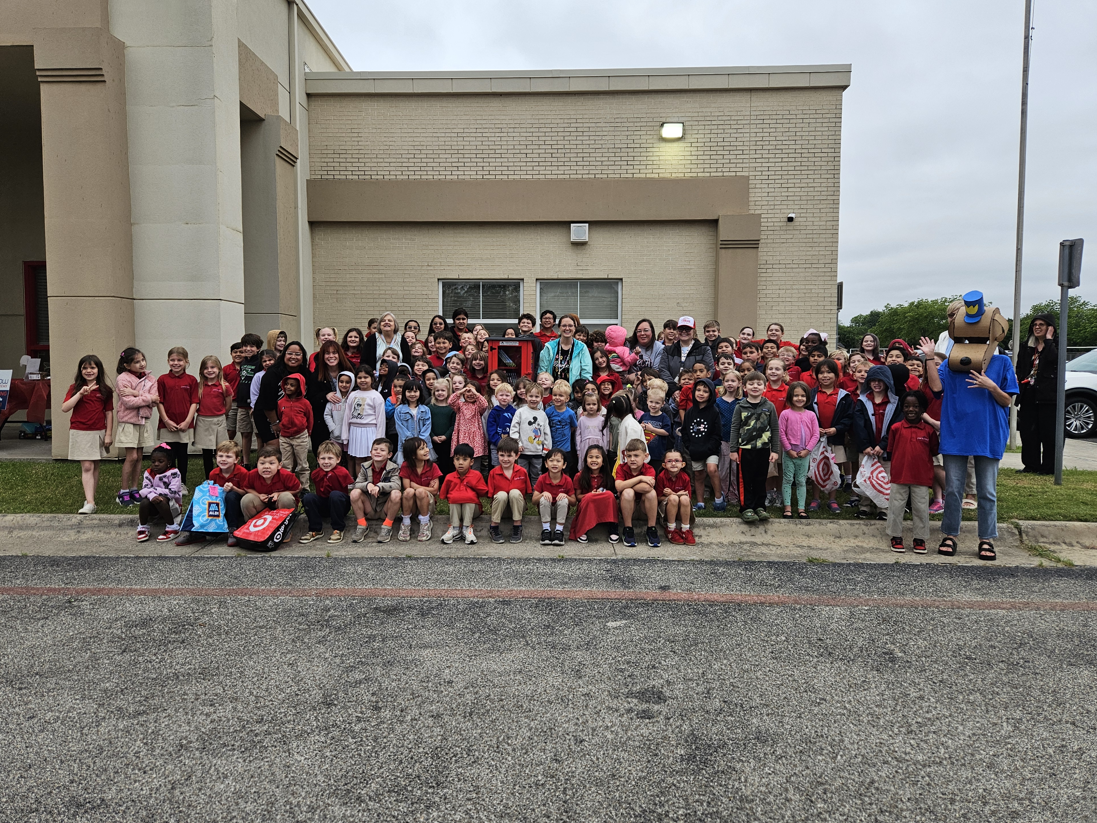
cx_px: 544
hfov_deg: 71.6
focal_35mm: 24
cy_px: 411
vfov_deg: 56.8
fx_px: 761
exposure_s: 1/370
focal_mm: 5.4
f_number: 1.8
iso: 50
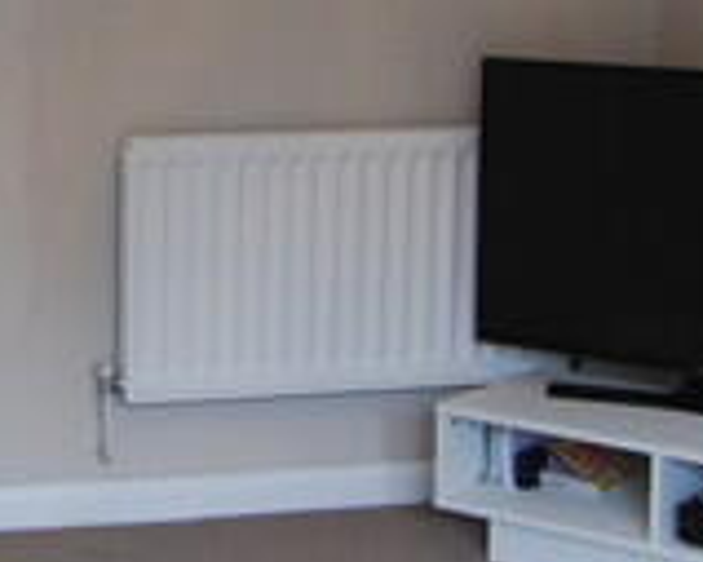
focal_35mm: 100
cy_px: 95
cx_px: 62
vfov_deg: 15.3
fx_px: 2080
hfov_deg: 18.8
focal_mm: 11
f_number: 2.8
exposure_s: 1/25
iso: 400
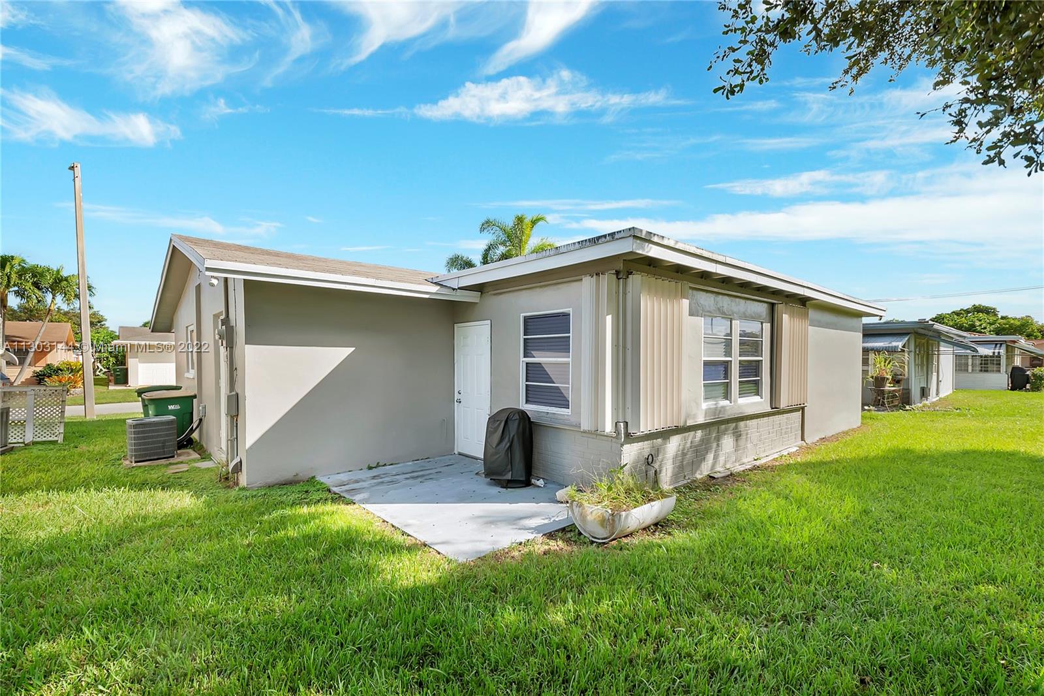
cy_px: 348
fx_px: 435
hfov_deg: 100.4
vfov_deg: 77.3
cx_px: 522
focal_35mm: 15
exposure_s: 1/200
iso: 100
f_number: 8
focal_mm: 10
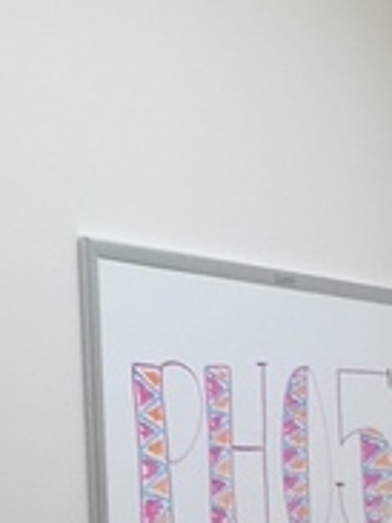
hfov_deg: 8.5
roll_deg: +1.1
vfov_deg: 10.7
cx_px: 515
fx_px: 2585
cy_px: 992
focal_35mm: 171
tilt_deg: -8.0
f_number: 2.2
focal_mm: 4.15
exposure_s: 1/60
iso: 40
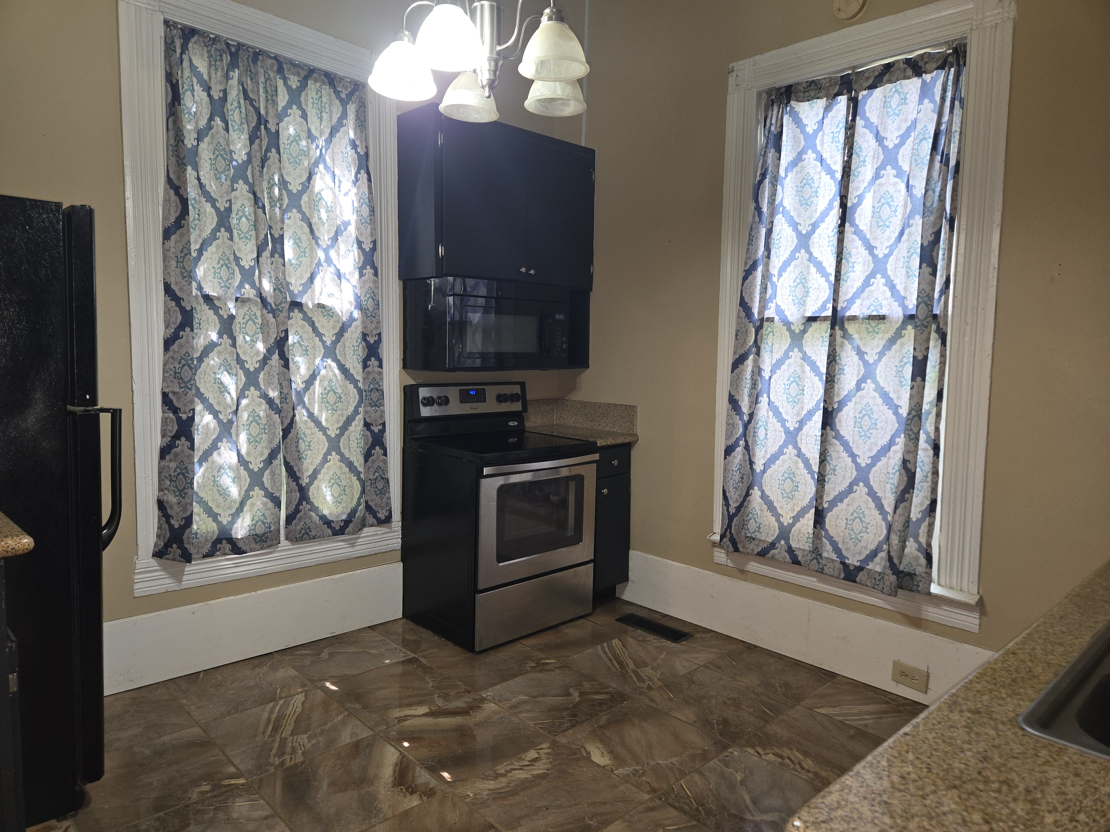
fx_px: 738
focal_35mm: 23
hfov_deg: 73.9
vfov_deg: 58.9
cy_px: 416
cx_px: 555
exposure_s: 1/24
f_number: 1.8
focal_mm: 5.4
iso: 100
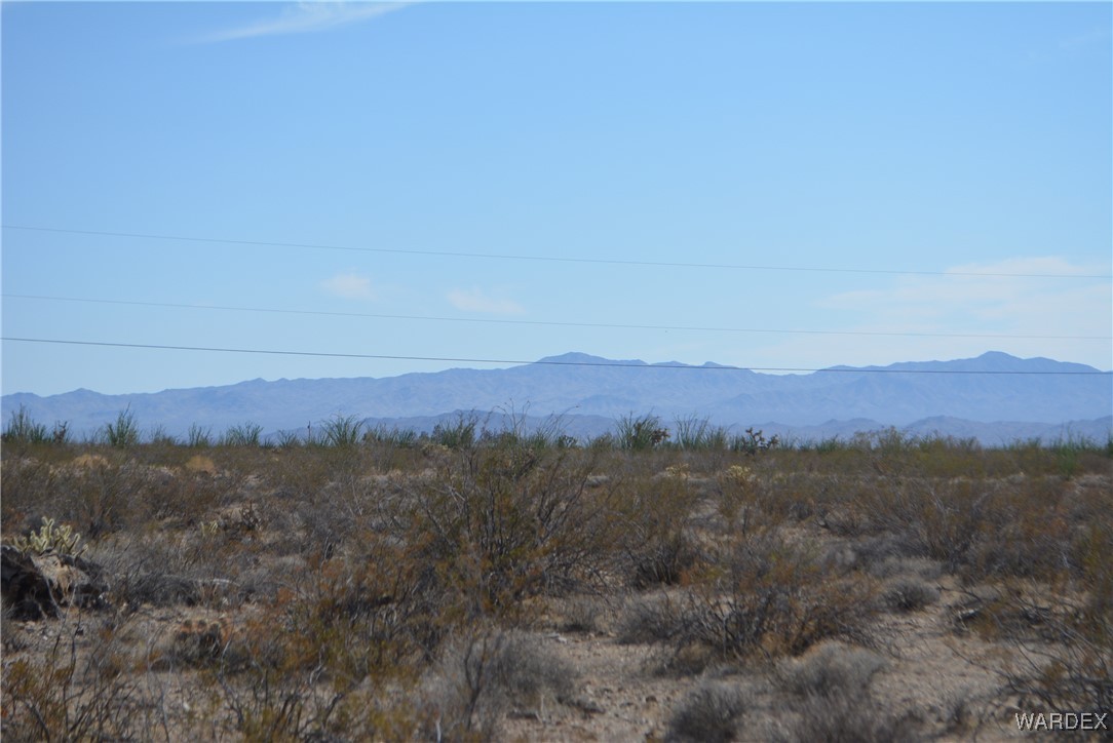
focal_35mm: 82
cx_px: 556
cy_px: 372
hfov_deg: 24.6
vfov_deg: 16.6
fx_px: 2552
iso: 400
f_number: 7.1
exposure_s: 1/2000
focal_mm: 55
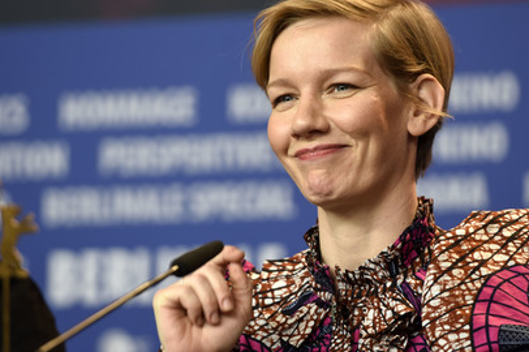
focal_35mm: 325
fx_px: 4765
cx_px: 266
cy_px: 168
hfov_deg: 6.4
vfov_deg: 4.2
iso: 640
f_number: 3.2
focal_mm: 195
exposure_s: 1/320
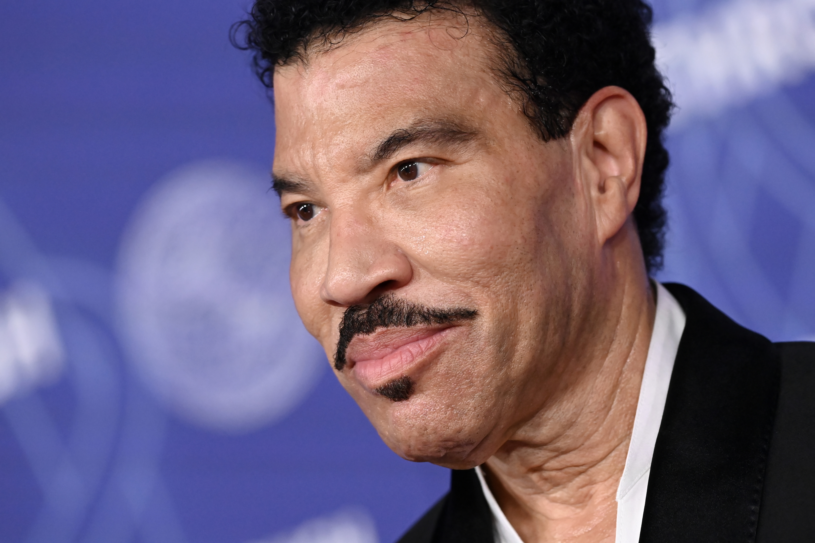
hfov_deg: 6.9
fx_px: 6791
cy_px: 272
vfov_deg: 4.6
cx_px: 408
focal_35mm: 300
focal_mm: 300
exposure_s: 1/640
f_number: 5.6
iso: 10000
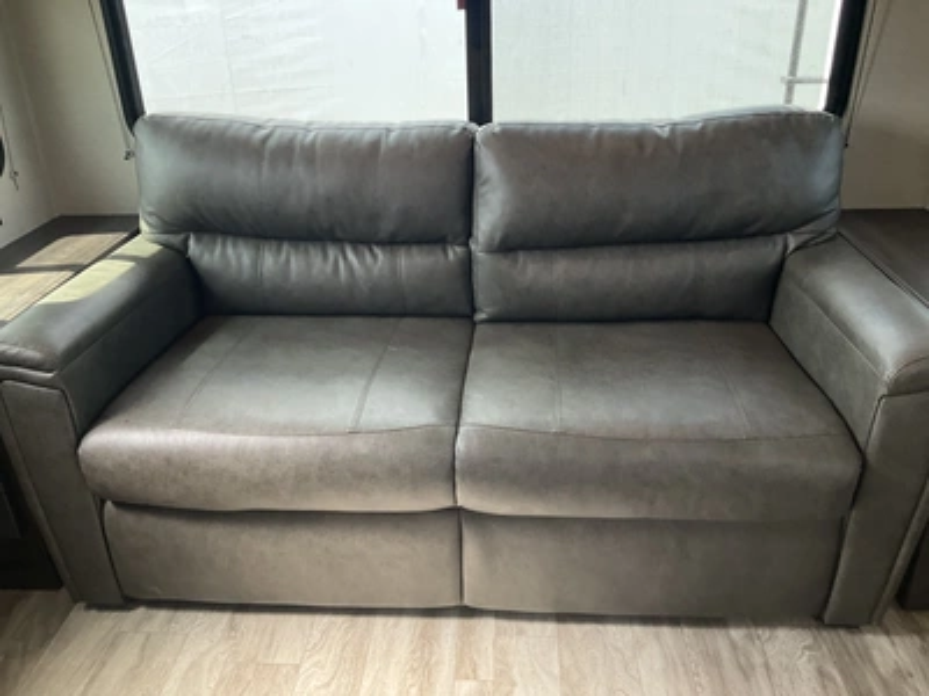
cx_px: 464
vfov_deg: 48.2
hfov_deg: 61.7
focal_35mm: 29
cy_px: 348
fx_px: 778
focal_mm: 3
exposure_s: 1/116
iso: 64
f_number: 1.8
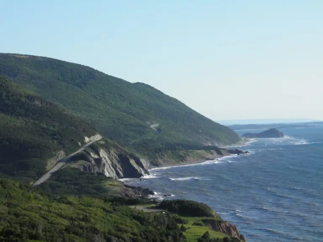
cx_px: 162
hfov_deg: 17.6
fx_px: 1045
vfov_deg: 13.2
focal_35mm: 112
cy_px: 121
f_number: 5.6
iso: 50
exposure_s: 1/250
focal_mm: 20.2
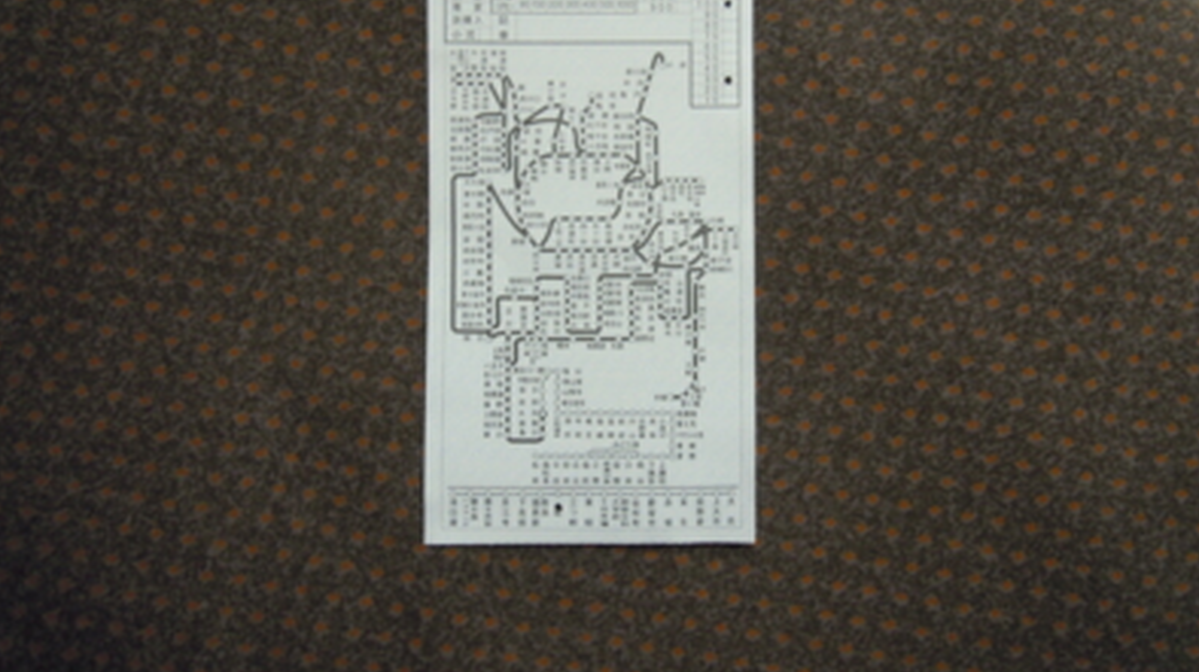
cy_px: 249
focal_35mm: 31
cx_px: 603
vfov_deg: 37.5
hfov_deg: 62.7
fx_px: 985
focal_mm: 5
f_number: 2.7
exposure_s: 1/30
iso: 400
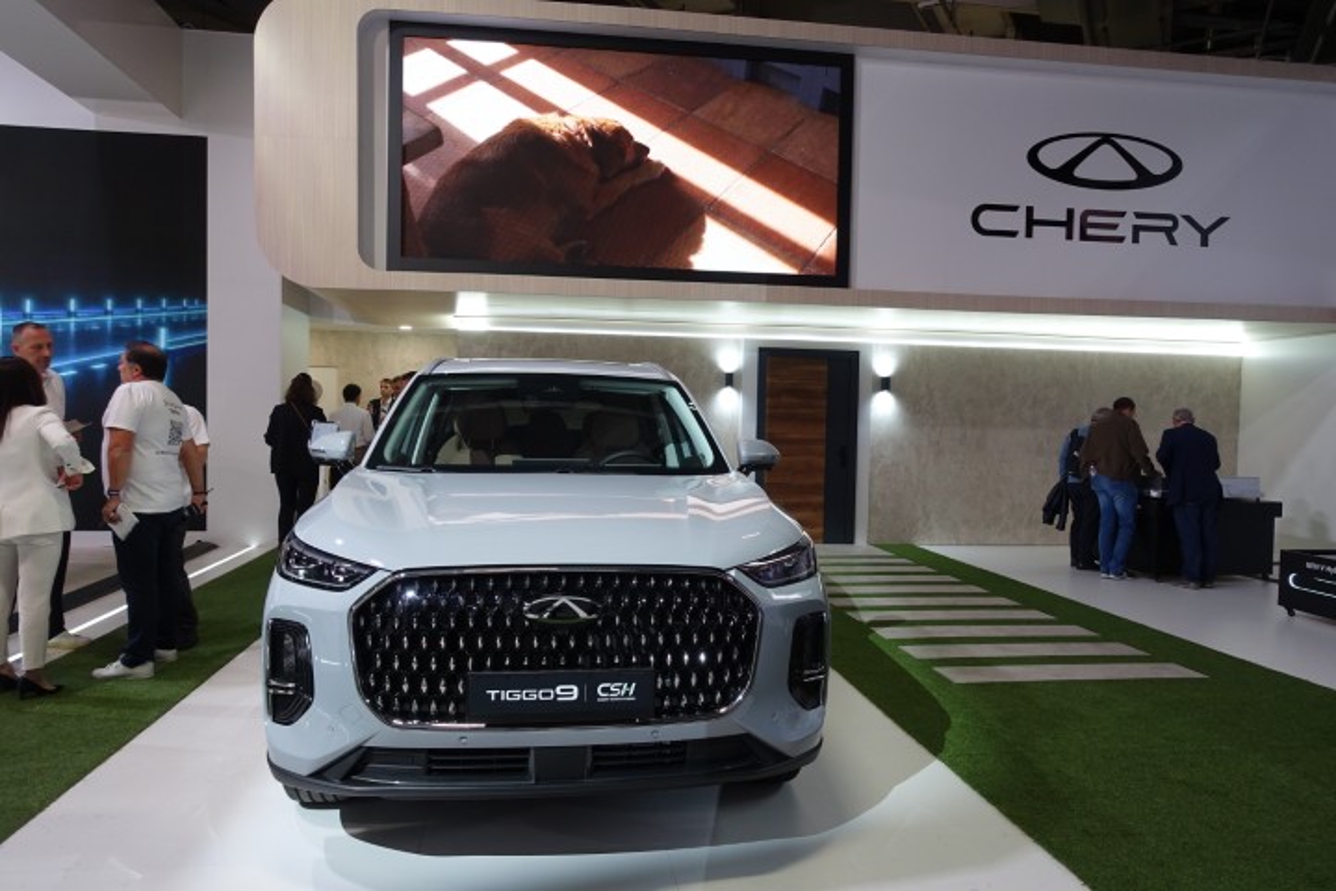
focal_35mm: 24
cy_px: 446
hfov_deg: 73.7
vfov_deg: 53.1
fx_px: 891
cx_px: 668
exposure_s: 1/100
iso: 400
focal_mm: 8.8
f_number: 2.8
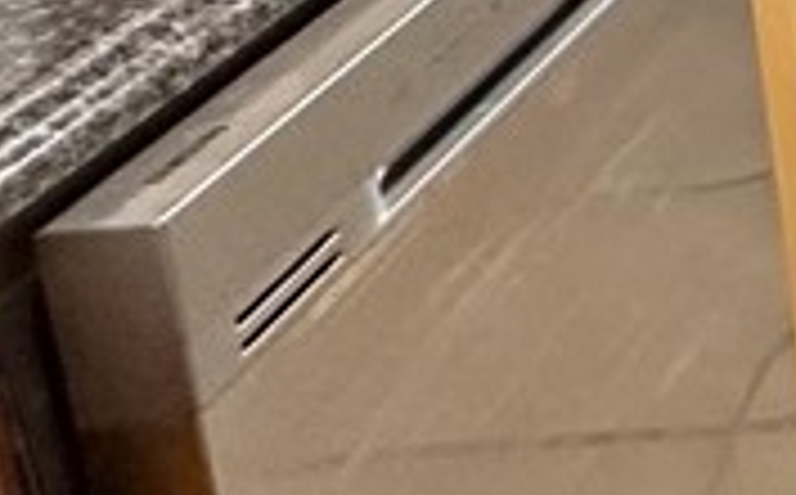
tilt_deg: -11.2
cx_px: 2037
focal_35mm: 86
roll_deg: -0.4
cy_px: -580
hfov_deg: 13.9
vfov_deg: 12.7
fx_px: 1863
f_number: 2.2
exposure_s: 1/60
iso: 200
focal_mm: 2.22
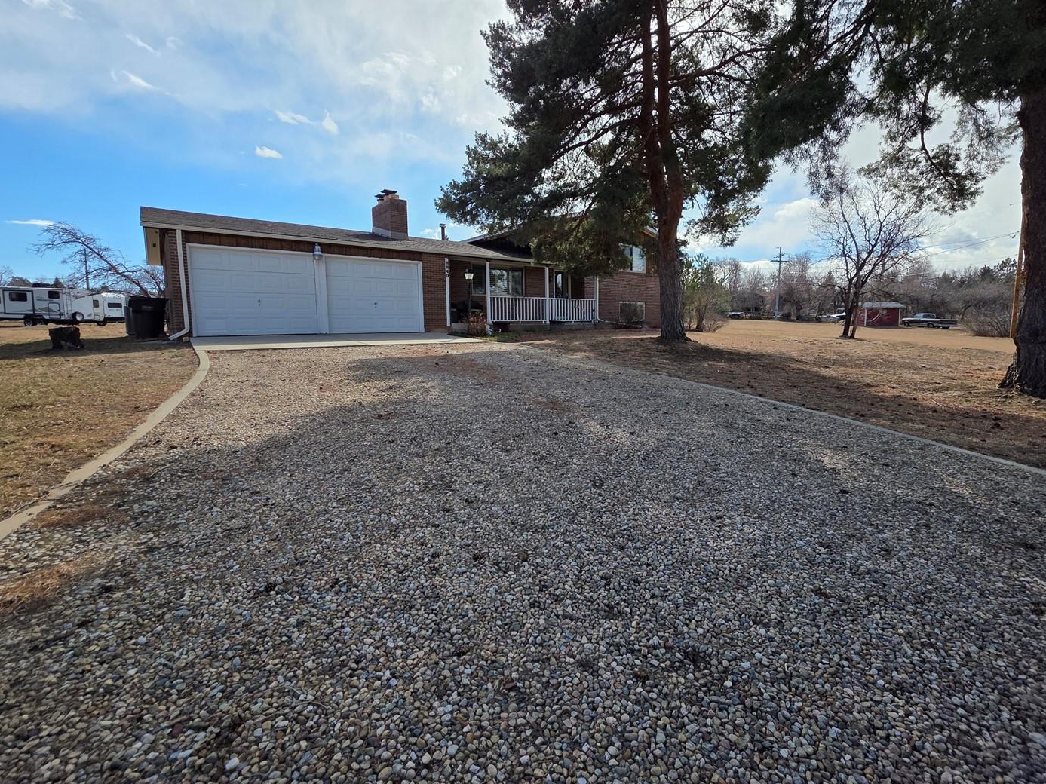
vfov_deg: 81.7
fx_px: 453
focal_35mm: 15
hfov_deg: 98.1
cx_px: 544
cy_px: 379
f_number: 1.9
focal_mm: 2.2
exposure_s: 1/2000
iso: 40
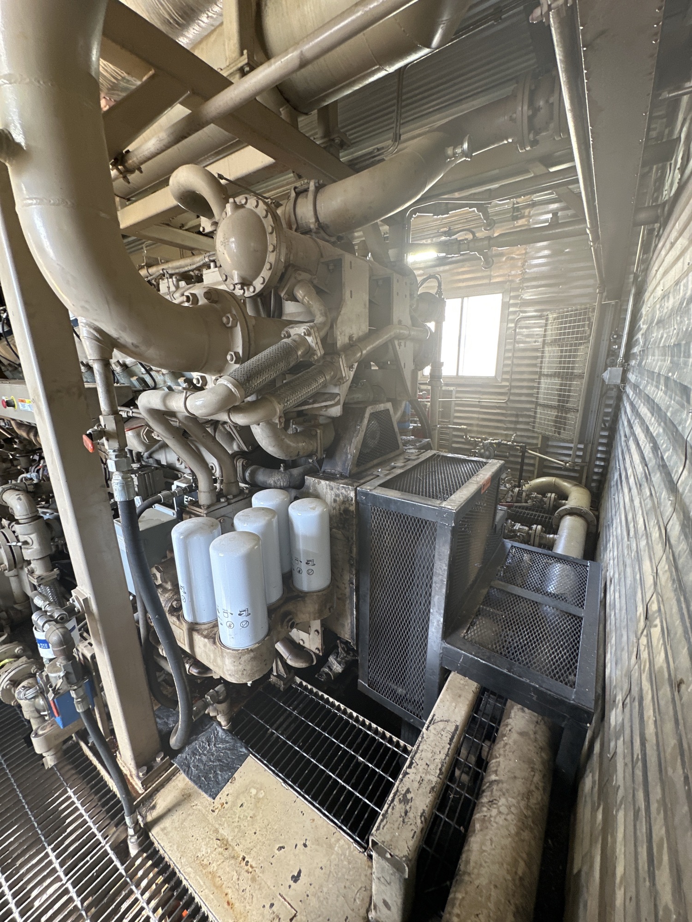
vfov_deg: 102.1
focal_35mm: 14
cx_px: 346
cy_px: 461
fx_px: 373
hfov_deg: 85.7
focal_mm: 2.22
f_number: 2.2
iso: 200
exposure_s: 1/60
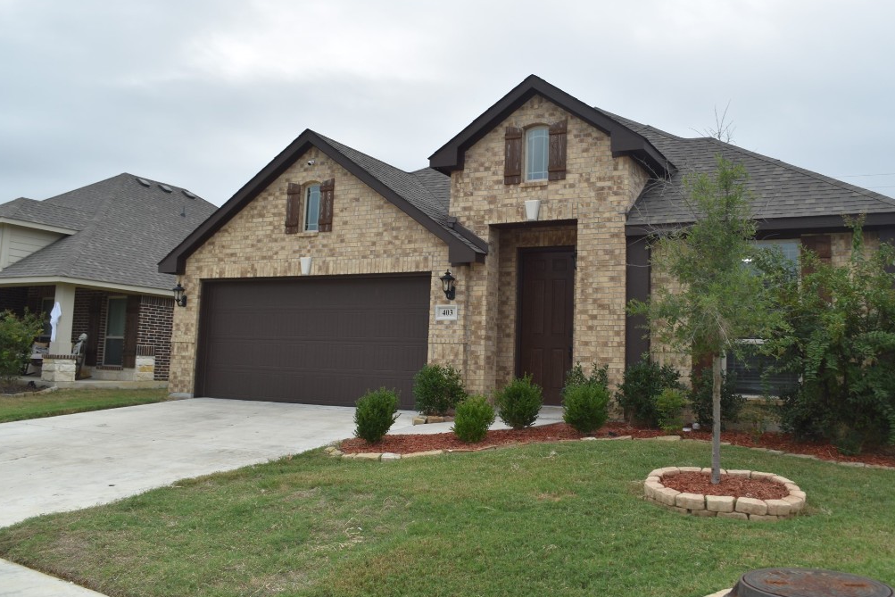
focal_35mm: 31
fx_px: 771
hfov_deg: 60.1
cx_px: 494
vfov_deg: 42.3
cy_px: 273
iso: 100
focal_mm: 18
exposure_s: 1/200
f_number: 7.1
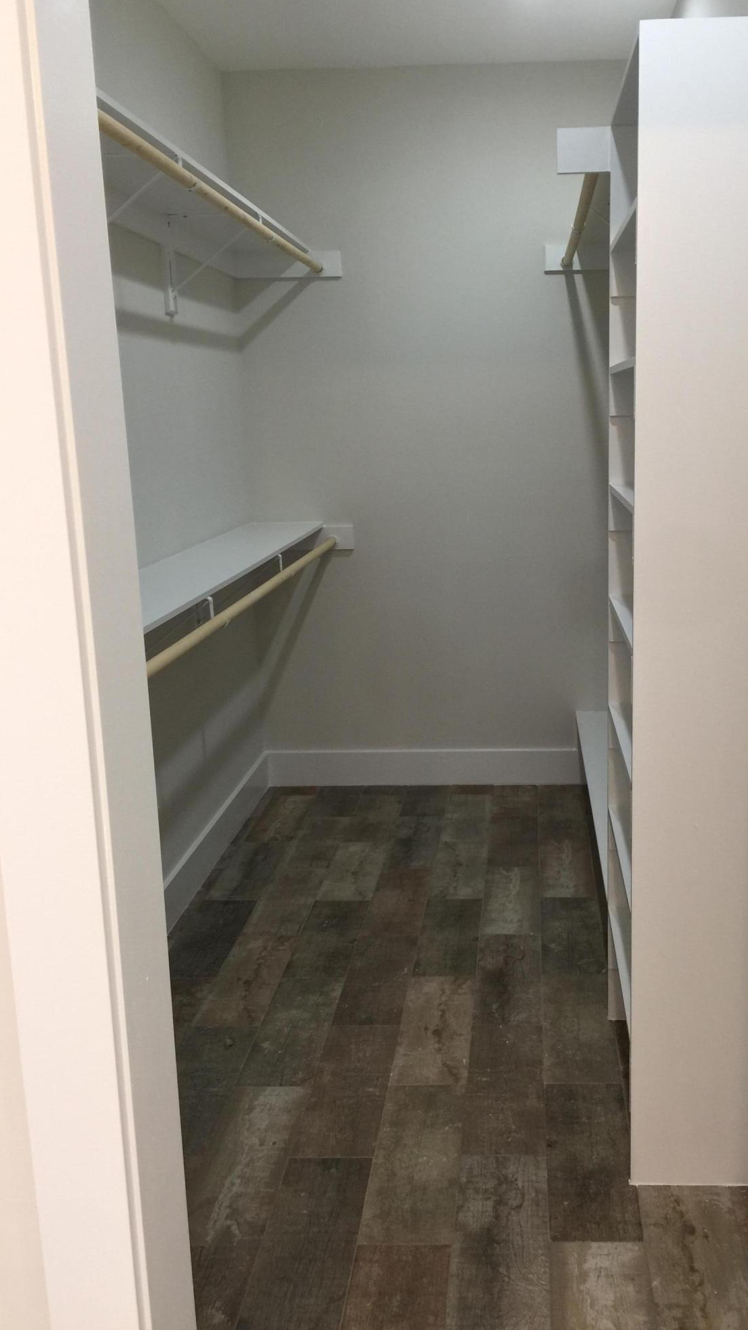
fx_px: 1128
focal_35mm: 32
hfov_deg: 36.4
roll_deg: +0.9
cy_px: 661
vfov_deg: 61.0
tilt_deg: -11.5
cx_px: 485
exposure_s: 1/15
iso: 32
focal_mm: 4.15
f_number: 2.2
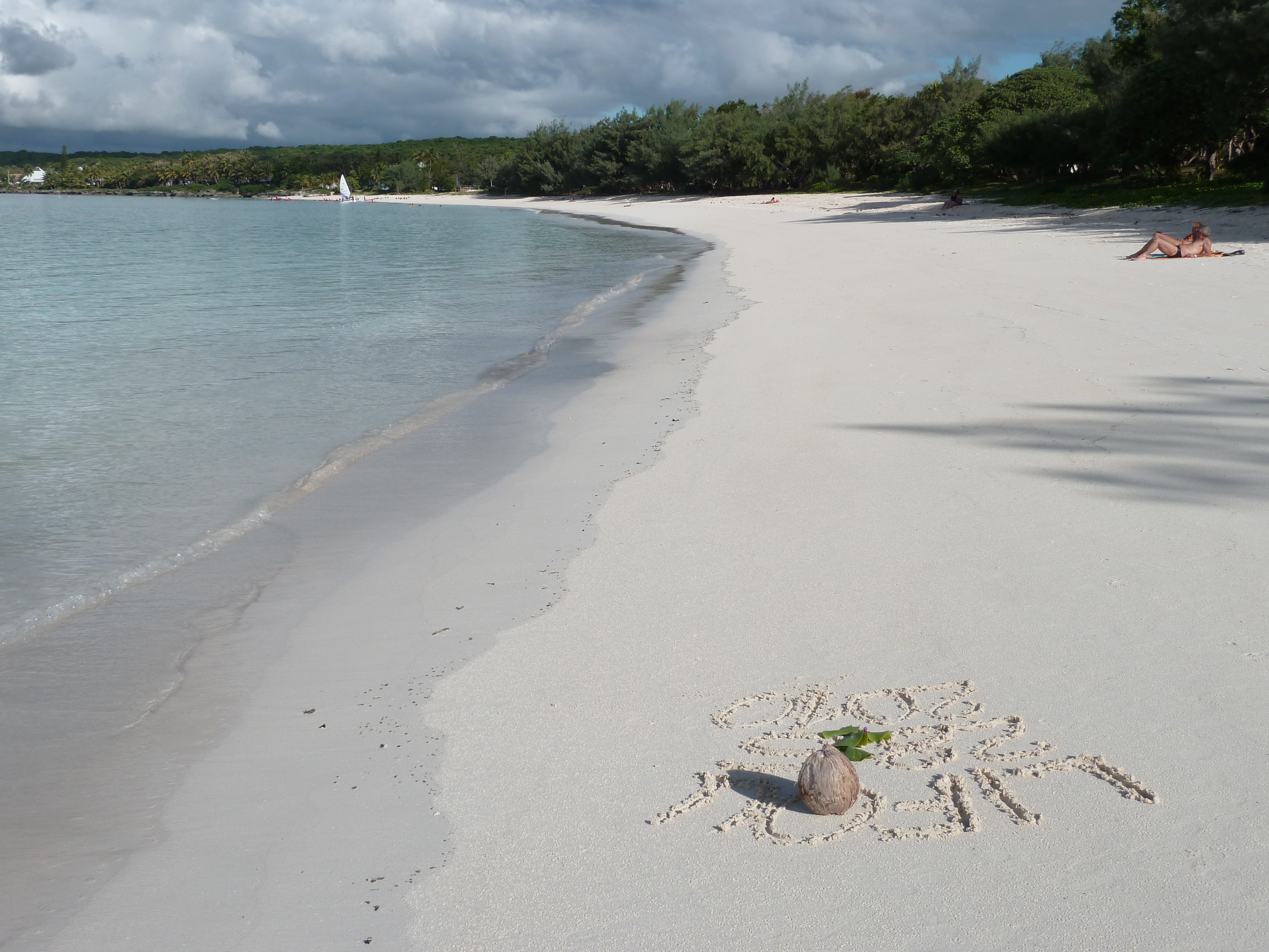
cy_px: 476
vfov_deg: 32.9
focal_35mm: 44
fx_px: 1613
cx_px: 634
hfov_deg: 42.9
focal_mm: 7.3
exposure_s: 1/1300
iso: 80
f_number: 3.7
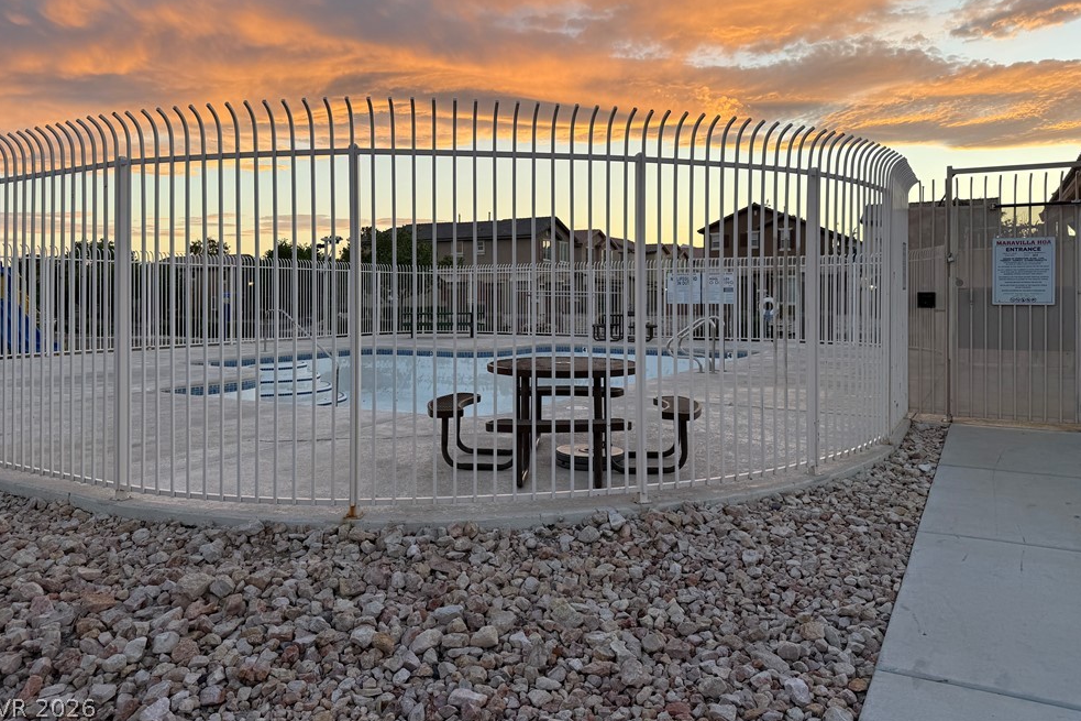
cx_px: 539
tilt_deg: +0.8
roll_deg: -0.1
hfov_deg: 69.4
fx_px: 781
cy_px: 304
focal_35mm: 26
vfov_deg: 49.3
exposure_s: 1/372
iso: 80
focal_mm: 6.76
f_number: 1.78
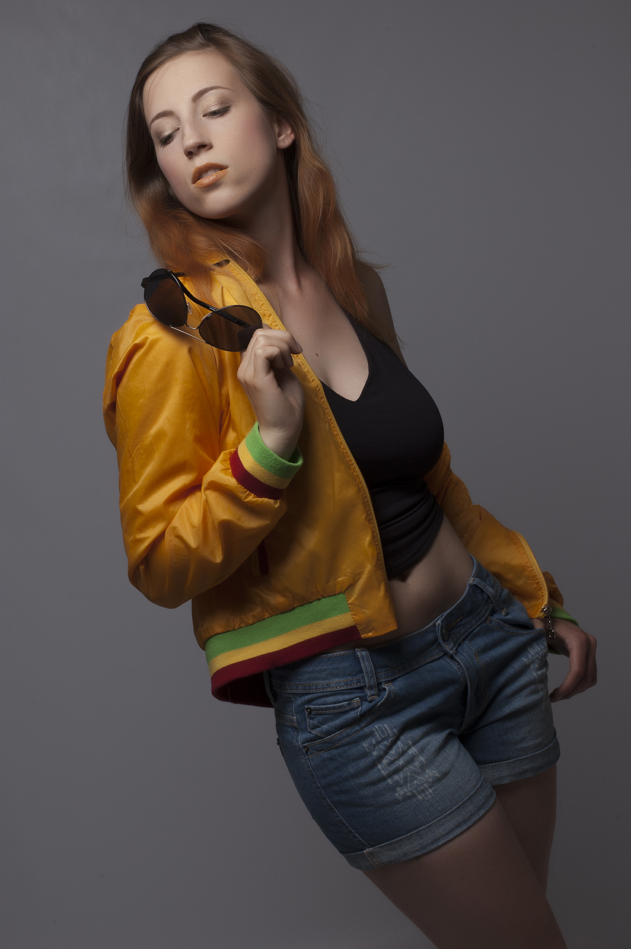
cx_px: 316
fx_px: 1975
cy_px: 474
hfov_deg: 18.2
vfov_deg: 27.0
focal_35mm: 75
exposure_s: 1/500
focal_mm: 50
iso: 200
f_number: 14
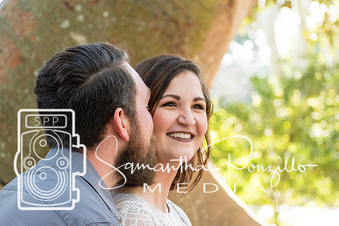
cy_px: 113
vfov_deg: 11.1
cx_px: 170
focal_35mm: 123
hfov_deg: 16.6
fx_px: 1159
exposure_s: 1/250
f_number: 4.8
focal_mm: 82
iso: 400
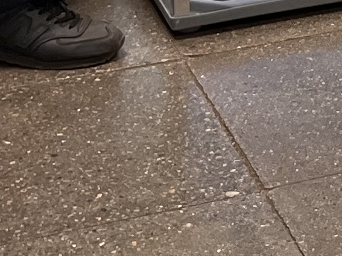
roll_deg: -0.2
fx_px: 1827
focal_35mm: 185
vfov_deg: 7.2
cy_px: -498
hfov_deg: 10.0
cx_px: 651
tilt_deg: -5.9
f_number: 1.6
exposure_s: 1/100
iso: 80
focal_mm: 5.1
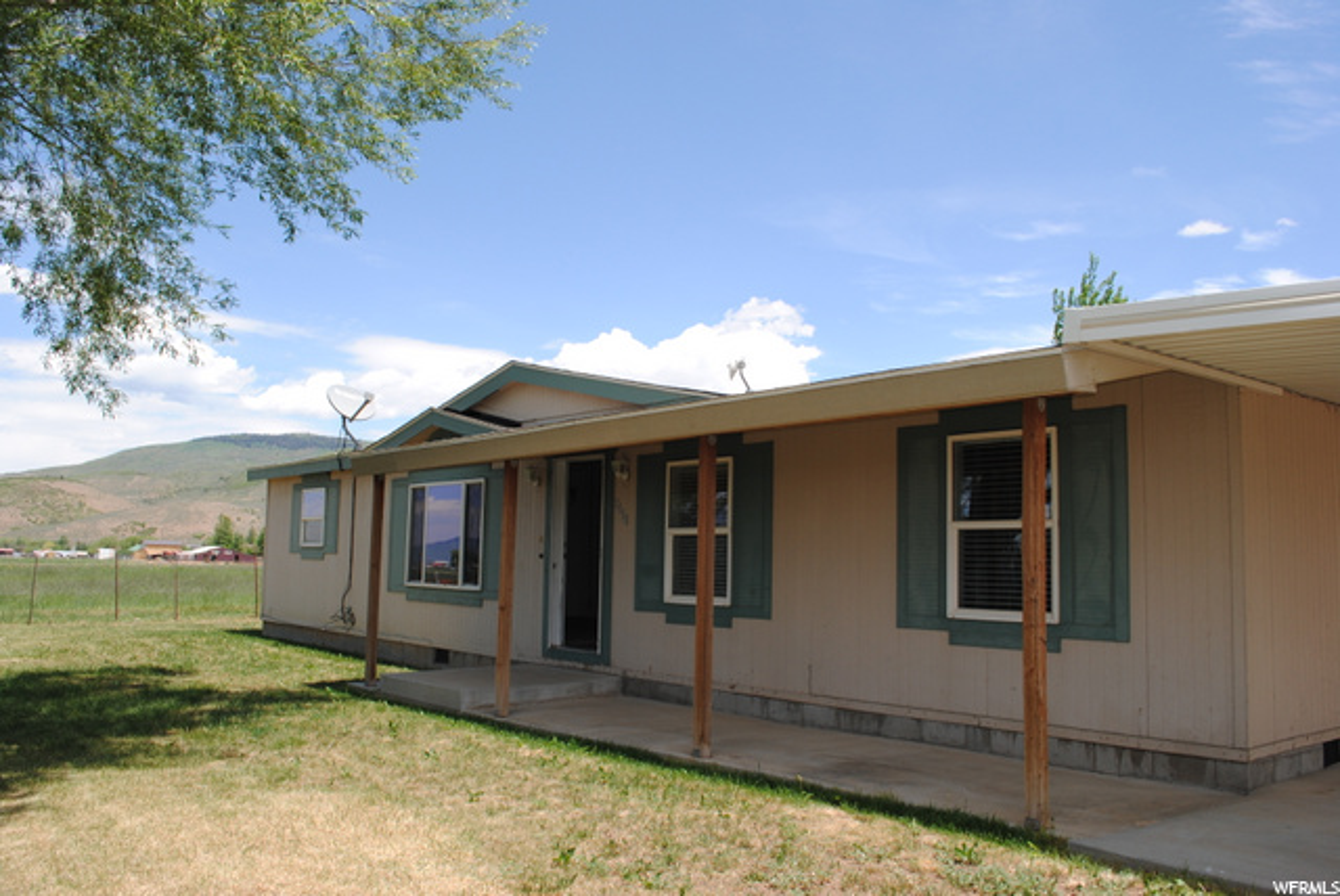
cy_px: 448
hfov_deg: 61.9
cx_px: 670
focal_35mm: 30
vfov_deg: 43.7
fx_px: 1118
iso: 100
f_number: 9
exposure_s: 1/200
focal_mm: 20
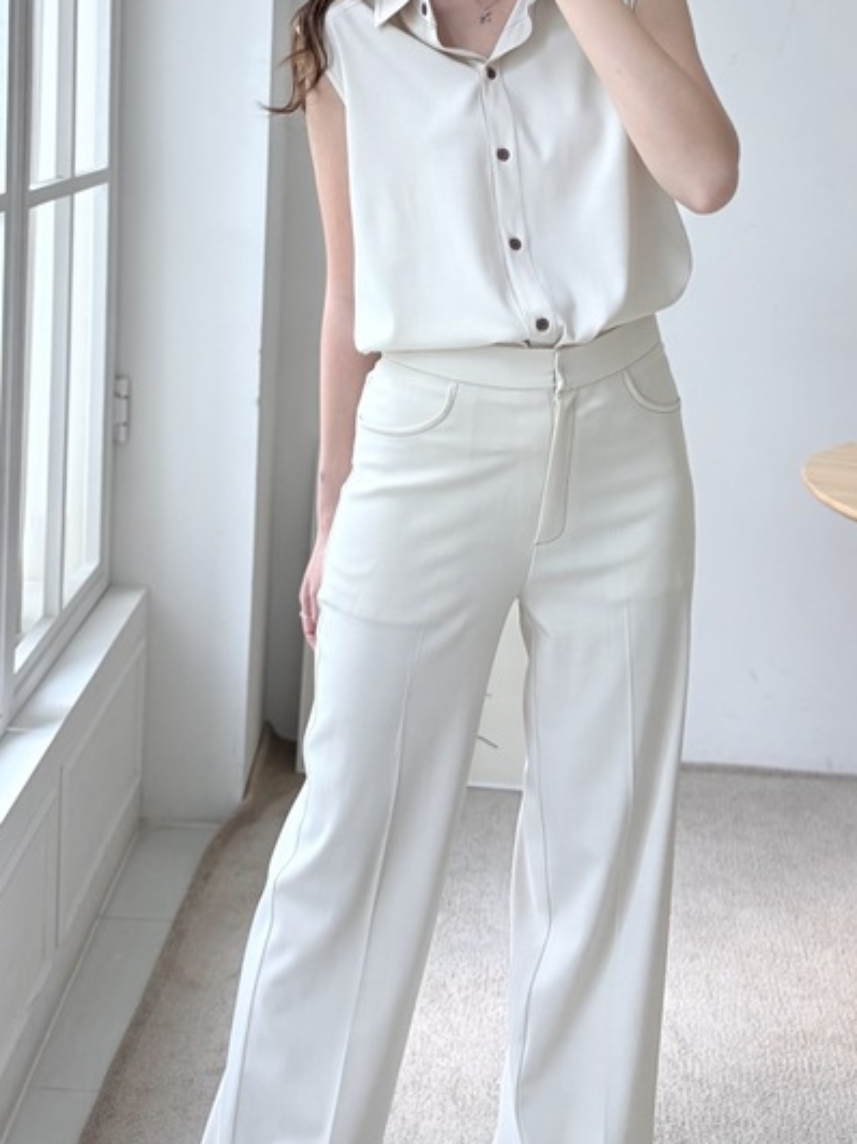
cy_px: 427
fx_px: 1618
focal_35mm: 49
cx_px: 452
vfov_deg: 38.7
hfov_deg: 29.7
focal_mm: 5.96
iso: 64
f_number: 1.6
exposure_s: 1/120
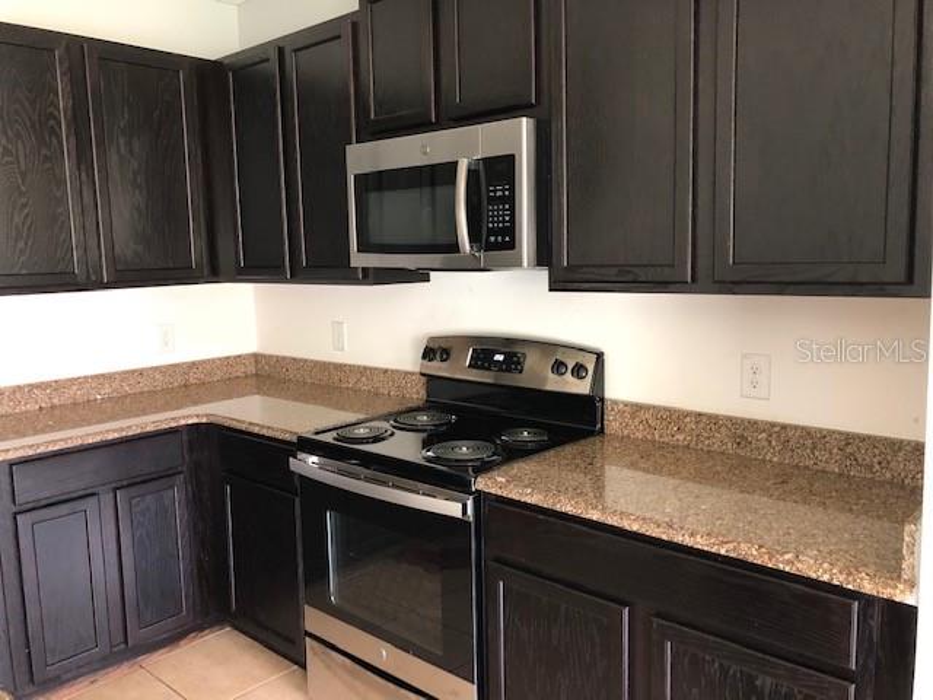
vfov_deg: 49.7
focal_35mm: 28
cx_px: 466
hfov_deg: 63.4
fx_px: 755
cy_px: 350
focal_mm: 3.99
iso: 100
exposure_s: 1/13
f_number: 1.8
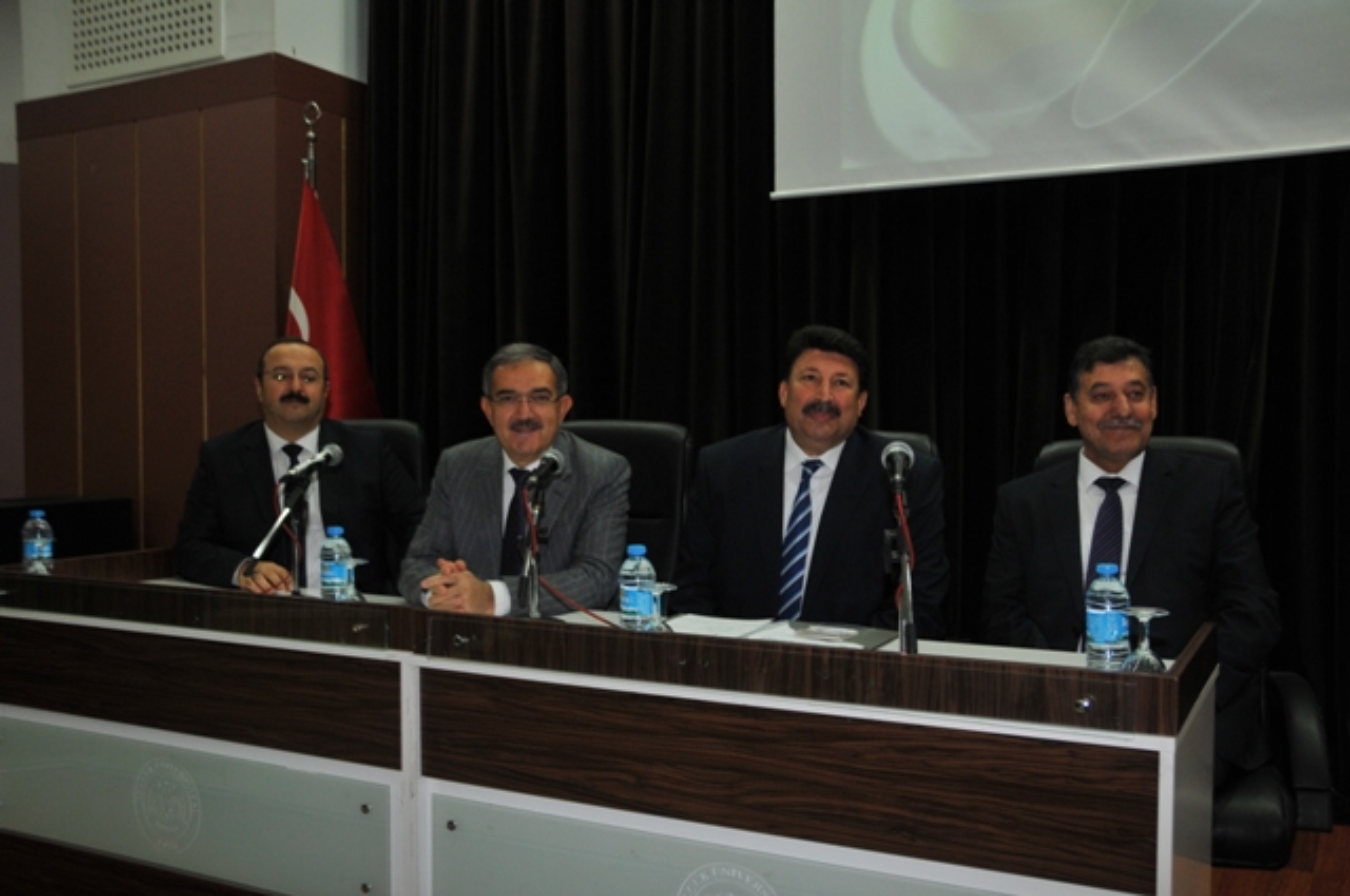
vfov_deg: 39.9
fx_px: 1236
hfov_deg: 57.3
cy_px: 448
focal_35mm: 33
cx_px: 675
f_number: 4
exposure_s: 1/60
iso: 500
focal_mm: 22
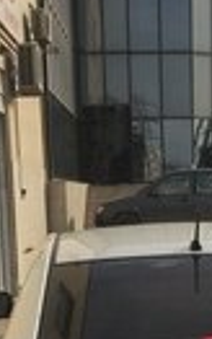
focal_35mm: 116
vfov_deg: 16.8
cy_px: 455
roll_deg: +1.0
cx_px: 134
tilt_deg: -13.3
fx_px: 1071
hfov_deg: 11.3
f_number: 2.2
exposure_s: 1/2825
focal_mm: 4.15
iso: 32
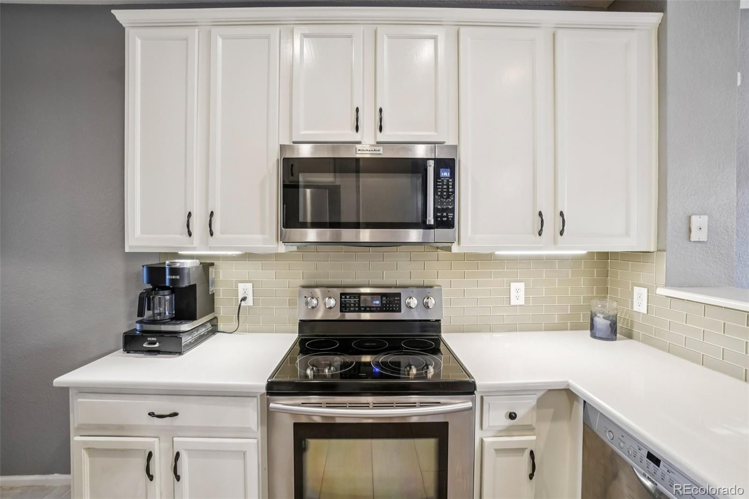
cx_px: 374
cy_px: 250
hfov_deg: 100.4
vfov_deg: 77.3
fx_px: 312
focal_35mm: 15
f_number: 8
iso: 400
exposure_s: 1/8
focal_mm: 10
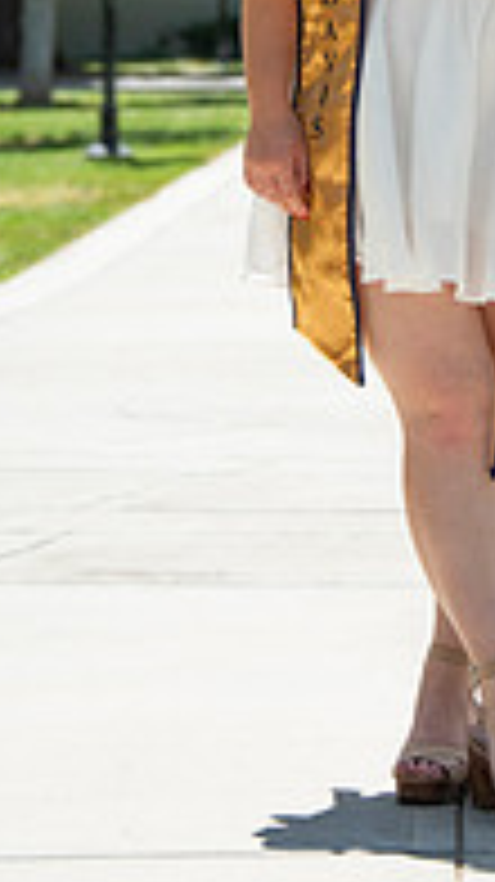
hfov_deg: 5.0
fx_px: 5633
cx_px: 459
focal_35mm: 241
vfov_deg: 8.9
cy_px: 27
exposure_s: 1/2500
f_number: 5.6
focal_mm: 100
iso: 500
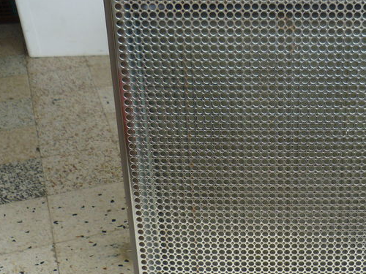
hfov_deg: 30.6
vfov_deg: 23.6
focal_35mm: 62
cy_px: 153
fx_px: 656
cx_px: 279
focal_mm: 5.5
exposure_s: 1/160
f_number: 2.8
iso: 80
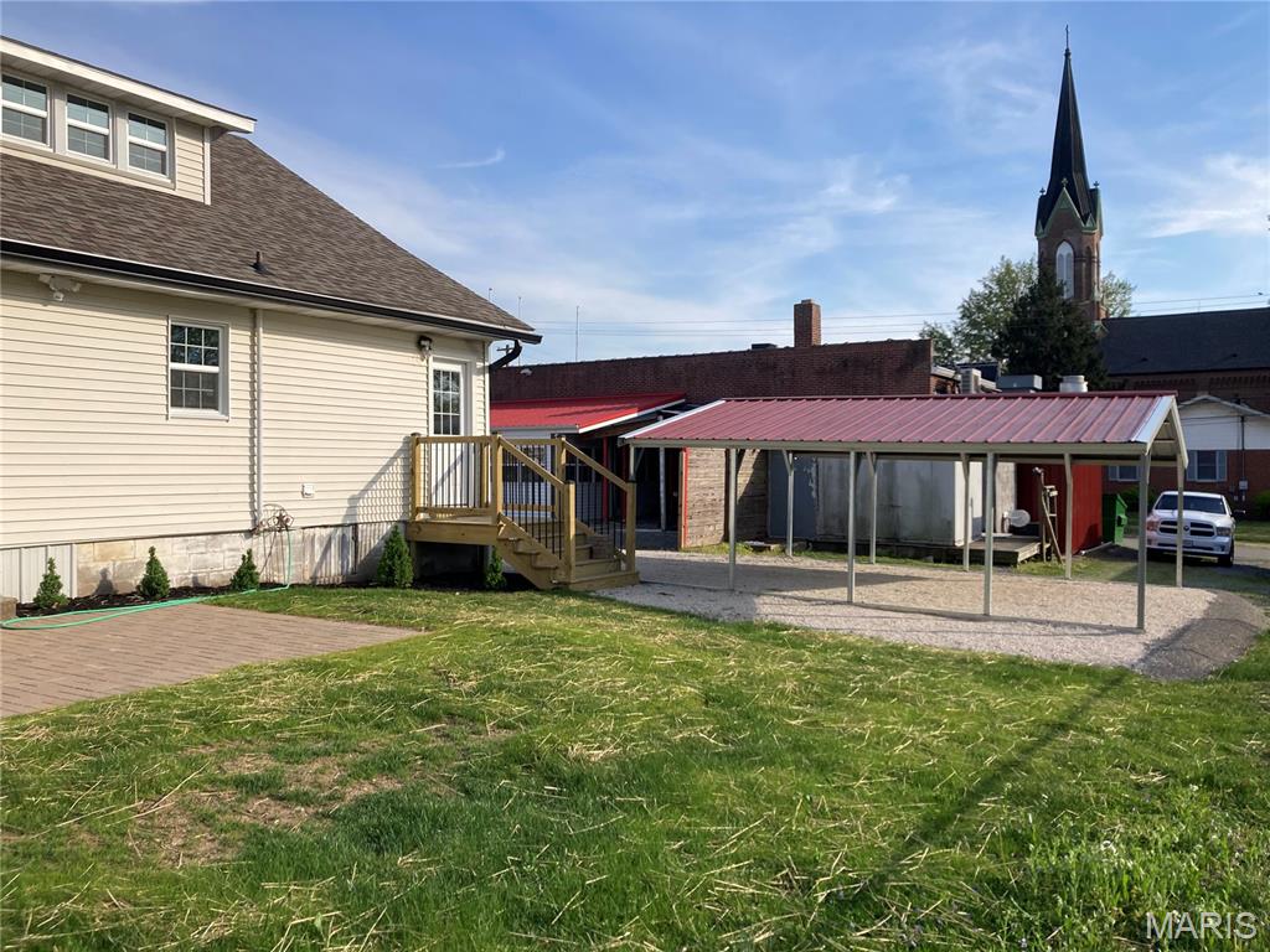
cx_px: 635
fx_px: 1027
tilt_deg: +0.1
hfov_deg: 63.4
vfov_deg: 49.7
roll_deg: +1.0
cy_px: 476
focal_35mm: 28
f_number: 1.8
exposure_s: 1/1799
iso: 20
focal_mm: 3.99
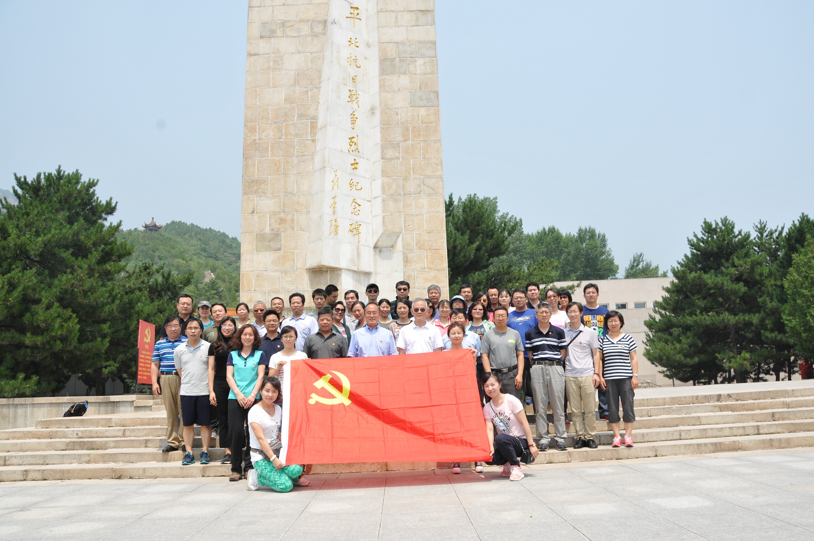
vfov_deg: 47.8
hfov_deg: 67.4
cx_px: 407
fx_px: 610
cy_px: 270
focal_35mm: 27
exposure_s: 1/400
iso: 320
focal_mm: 18
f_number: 10
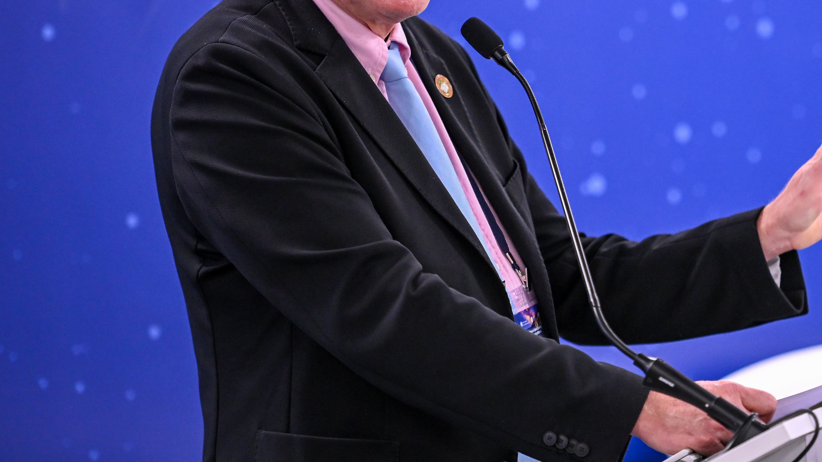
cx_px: 637
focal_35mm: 249
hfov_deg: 8.6
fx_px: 5428
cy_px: 110
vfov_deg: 4.9
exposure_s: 1/250
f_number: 2.8
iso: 2500
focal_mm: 150
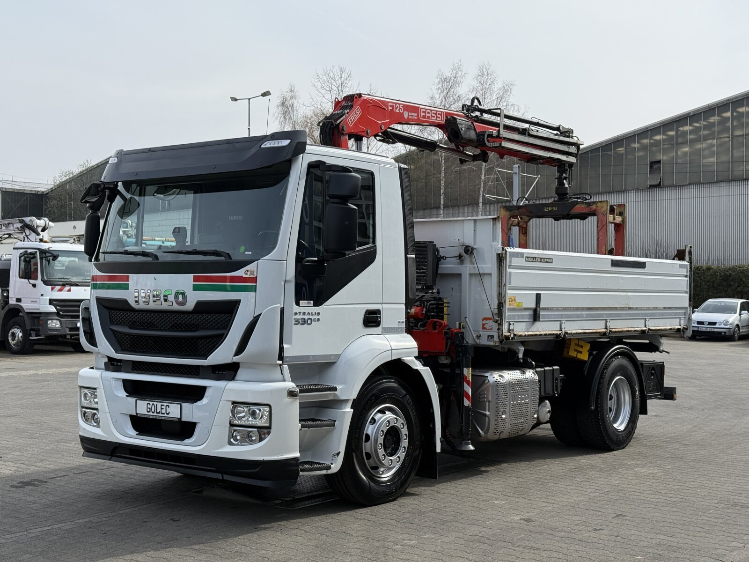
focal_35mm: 48
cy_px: 281
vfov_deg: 30.3
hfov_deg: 39.7
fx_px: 1039
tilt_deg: +1.2
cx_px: 374
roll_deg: +0.0
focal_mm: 6.76
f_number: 1.78
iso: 64
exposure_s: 1/3226
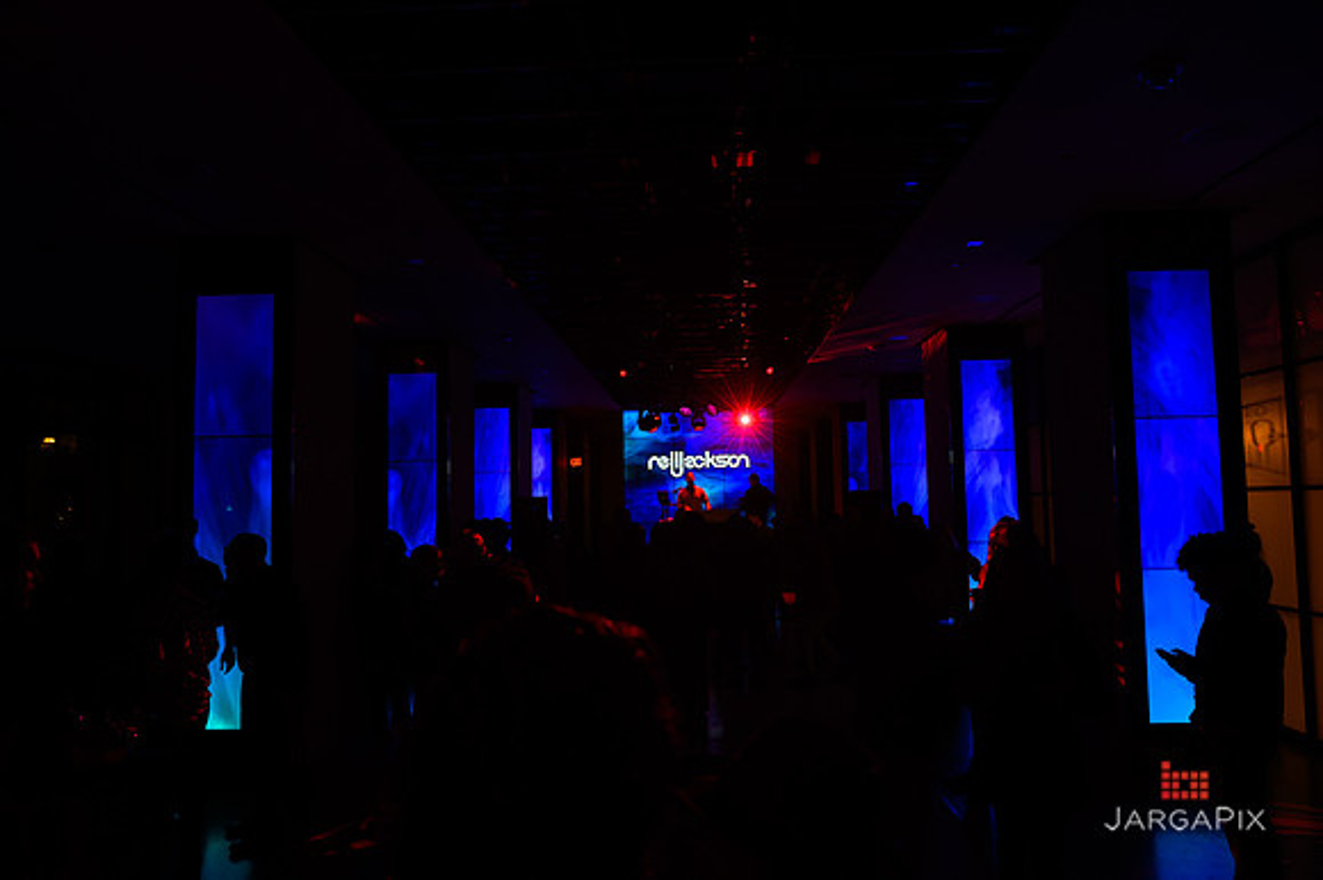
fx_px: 881
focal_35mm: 24
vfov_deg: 53.1
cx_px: 662
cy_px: 440
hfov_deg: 73.8
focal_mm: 24
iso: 1250
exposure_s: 1/250
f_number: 5.6
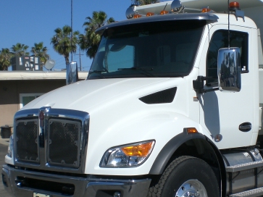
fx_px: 509
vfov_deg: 21.8
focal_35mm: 67
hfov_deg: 28.5
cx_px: 199
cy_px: 131
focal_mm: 6.3
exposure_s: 1/1000
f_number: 4.4
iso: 50
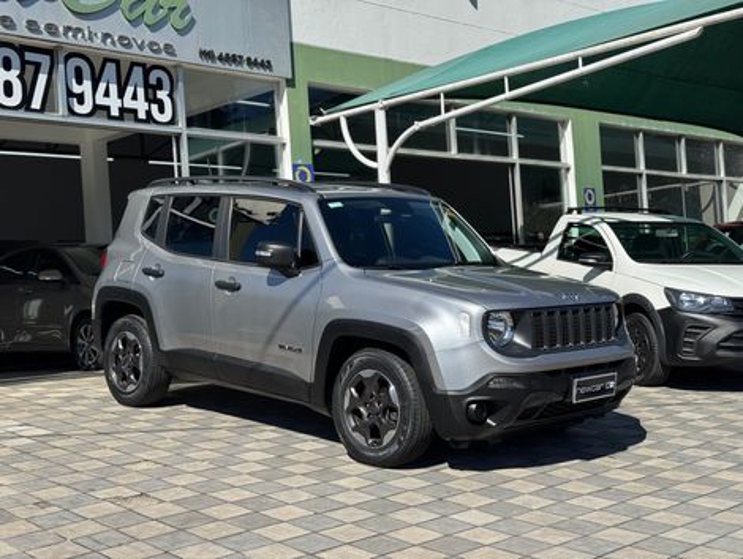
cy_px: 280
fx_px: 1032
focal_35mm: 48
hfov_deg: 39.6
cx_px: 372
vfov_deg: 30.3
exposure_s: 1/4310
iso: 64
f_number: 1.78
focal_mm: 6.76
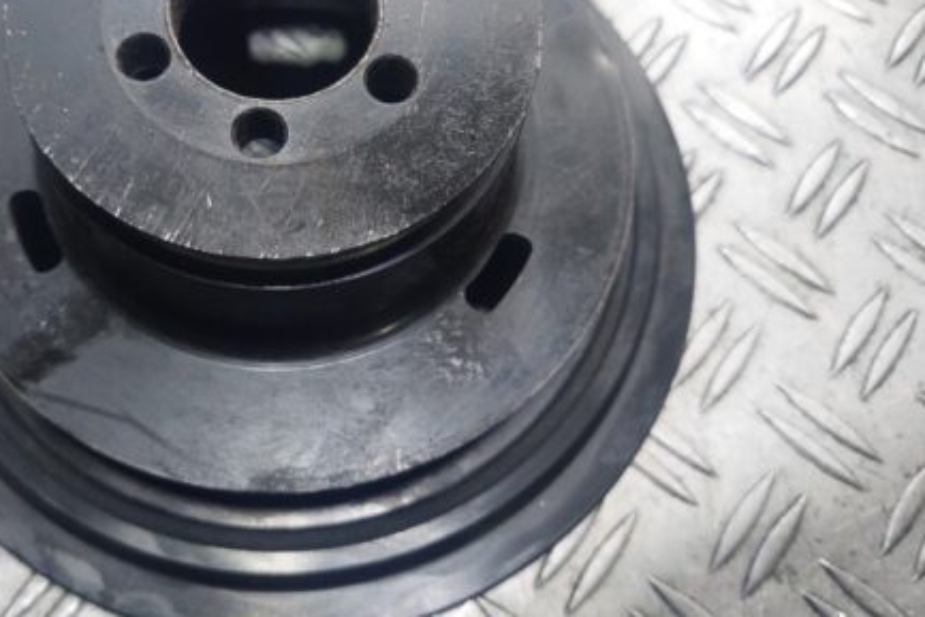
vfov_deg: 36.8
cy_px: 246
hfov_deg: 52.2
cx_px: 318
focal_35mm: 36
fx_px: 925
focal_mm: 5.23
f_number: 1.8
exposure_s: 1/100
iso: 200
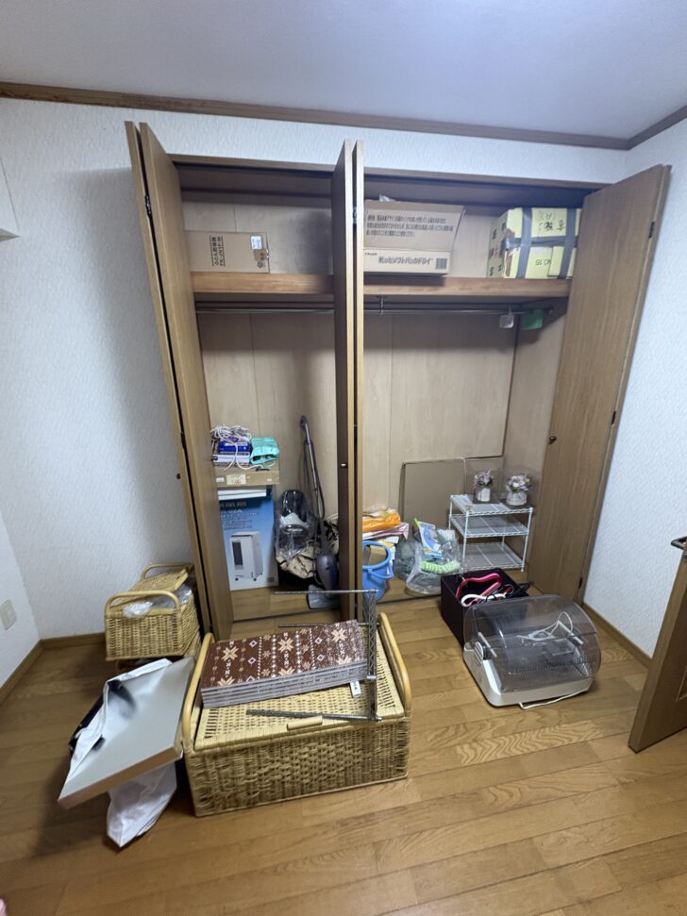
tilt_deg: -13.8
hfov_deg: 85.7
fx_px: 371
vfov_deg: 102.1
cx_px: 344
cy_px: 458
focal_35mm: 14
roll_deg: +2.0
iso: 320
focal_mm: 2.22
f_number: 2.2
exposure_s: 1/60
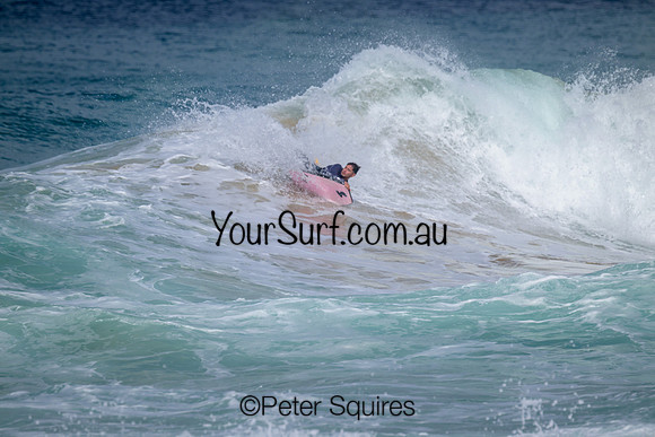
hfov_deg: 3.3
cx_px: 328
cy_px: 218
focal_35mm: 620
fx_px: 11283
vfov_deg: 2.2
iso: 320
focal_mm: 620
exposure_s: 1/2000
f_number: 11
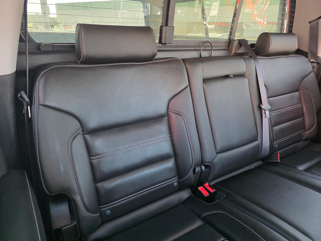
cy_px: 120
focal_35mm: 23
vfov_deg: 58.9
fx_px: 213
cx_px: 160
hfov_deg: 73.9
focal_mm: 6.3
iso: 500
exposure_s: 1/120
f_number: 1.7
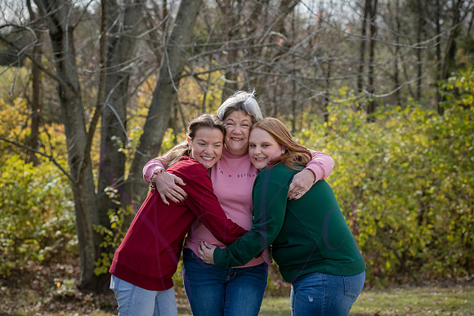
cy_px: 158
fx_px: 1212
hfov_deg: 22.1
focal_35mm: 92
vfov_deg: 14.9
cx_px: 237
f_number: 5
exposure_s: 1/800
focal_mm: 92
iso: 400
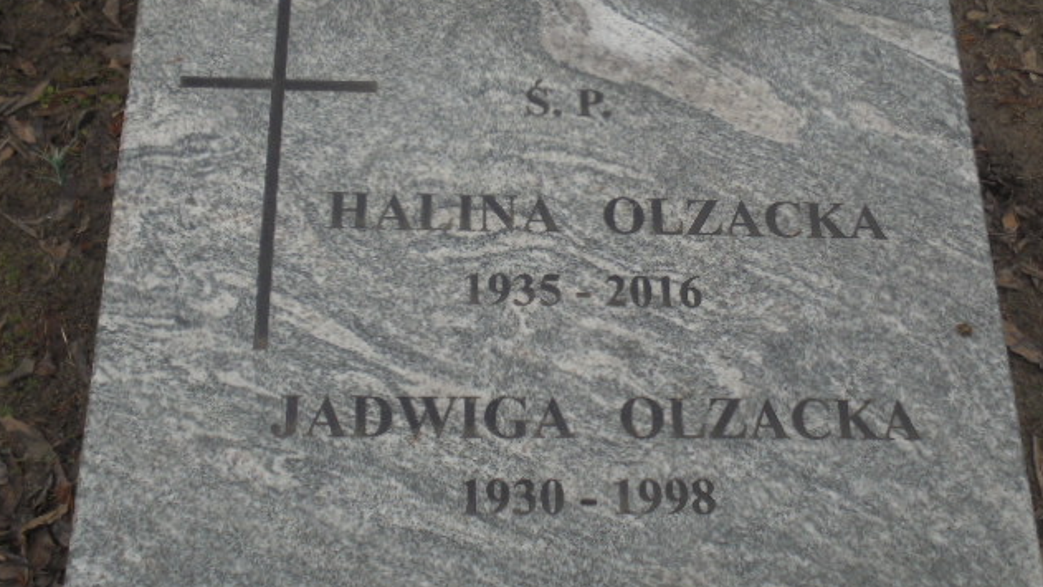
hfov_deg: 48.4
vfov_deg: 28.3
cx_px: 524
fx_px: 1162
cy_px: 240
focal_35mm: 42
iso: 100
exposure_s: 1/500
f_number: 4.2
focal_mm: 6.9
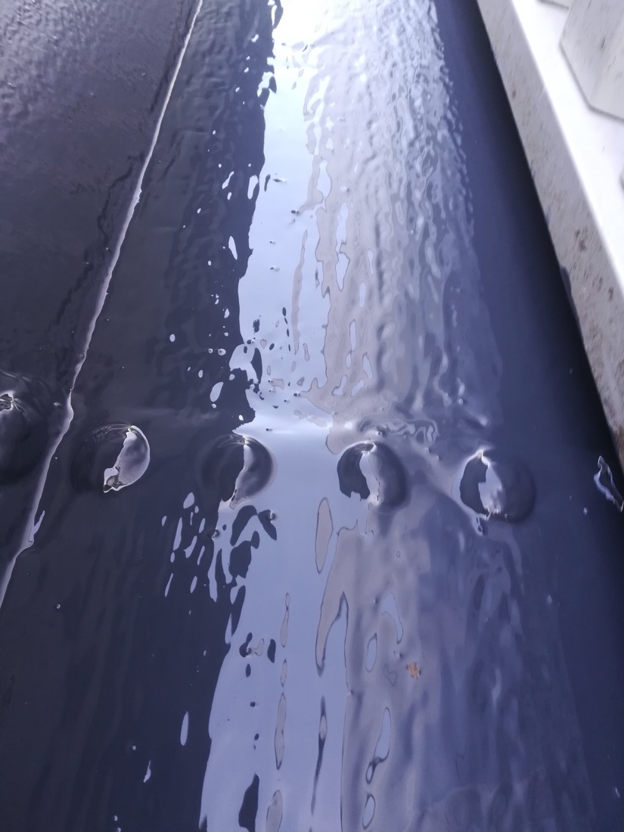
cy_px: 416
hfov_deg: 53.1
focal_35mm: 26
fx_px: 625
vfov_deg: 67.3
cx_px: 312
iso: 80
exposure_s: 1/50
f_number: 2.2
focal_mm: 3.83
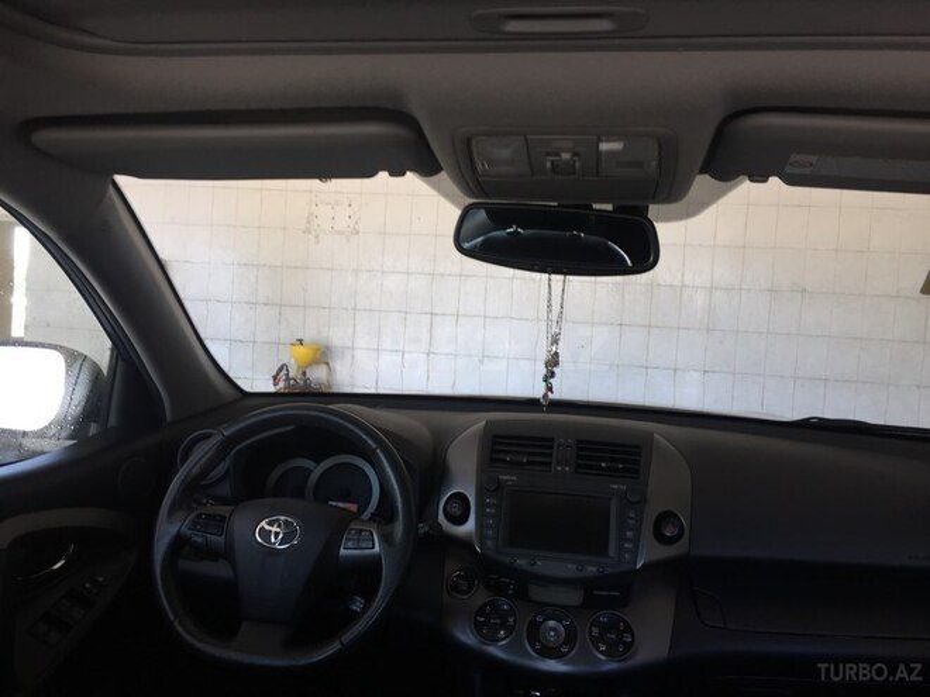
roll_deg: -4.2
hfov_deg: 61.7
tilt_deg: -2.9
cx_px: 465
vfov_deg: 48.2
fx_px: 779
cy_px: 348
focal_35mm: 29
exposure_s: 1/50
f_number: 2.2
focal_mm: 4.15
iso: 32
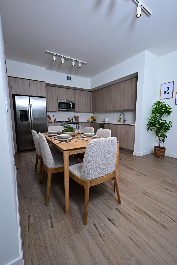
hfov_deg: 73.7
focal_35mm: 16
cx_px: 88
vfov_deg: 96.7
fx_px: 118
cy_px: 132
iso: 100
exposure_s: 1/50
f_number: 5.6
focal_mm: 16
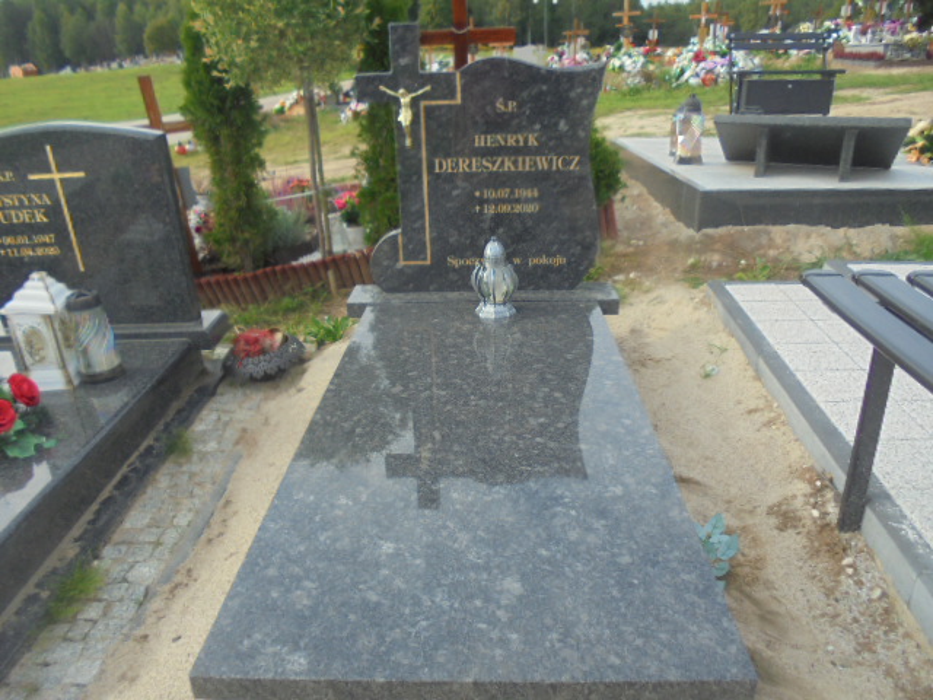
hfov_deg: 67.3
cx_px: 466
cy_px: 350
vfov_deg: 53.1
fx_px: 701
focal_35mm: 26
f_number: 3.5
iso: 100
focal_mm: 4.6
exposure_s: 1/250
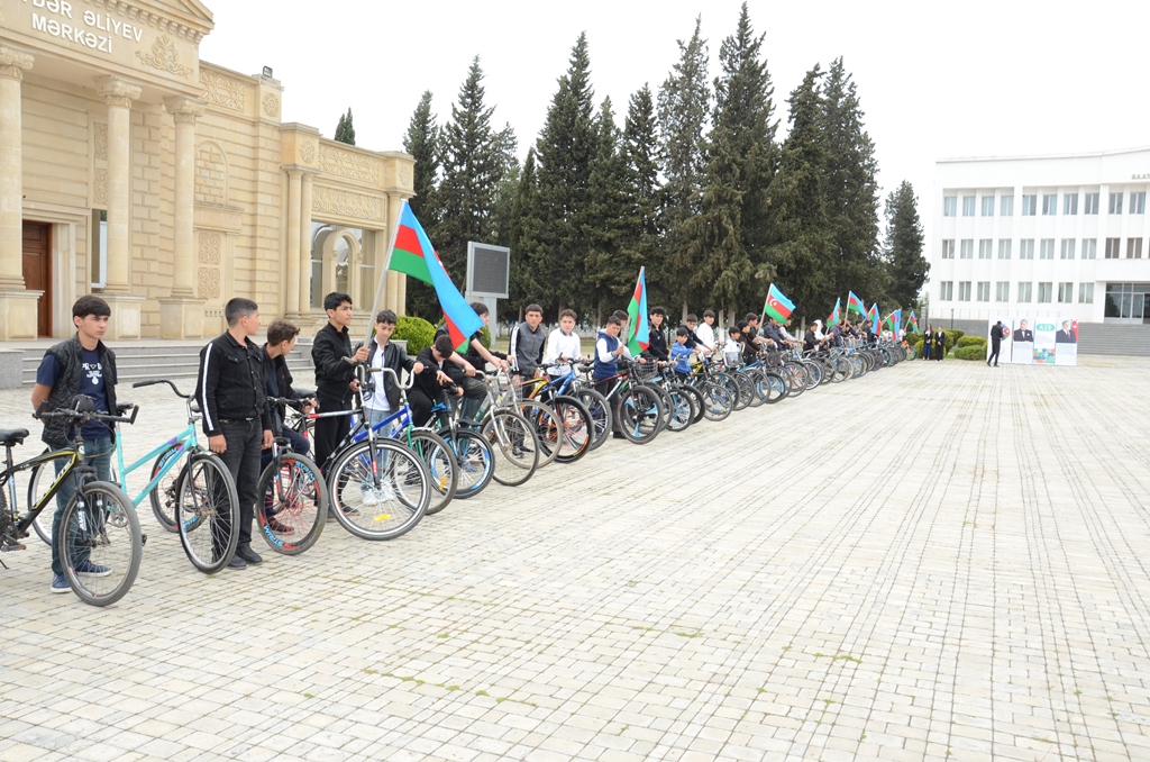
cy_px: 381
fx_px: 1004
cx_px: 575
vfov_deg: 41.5
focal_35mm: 32
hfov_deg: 59.6
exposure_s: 1/160
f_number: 11
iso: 400
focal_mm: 21
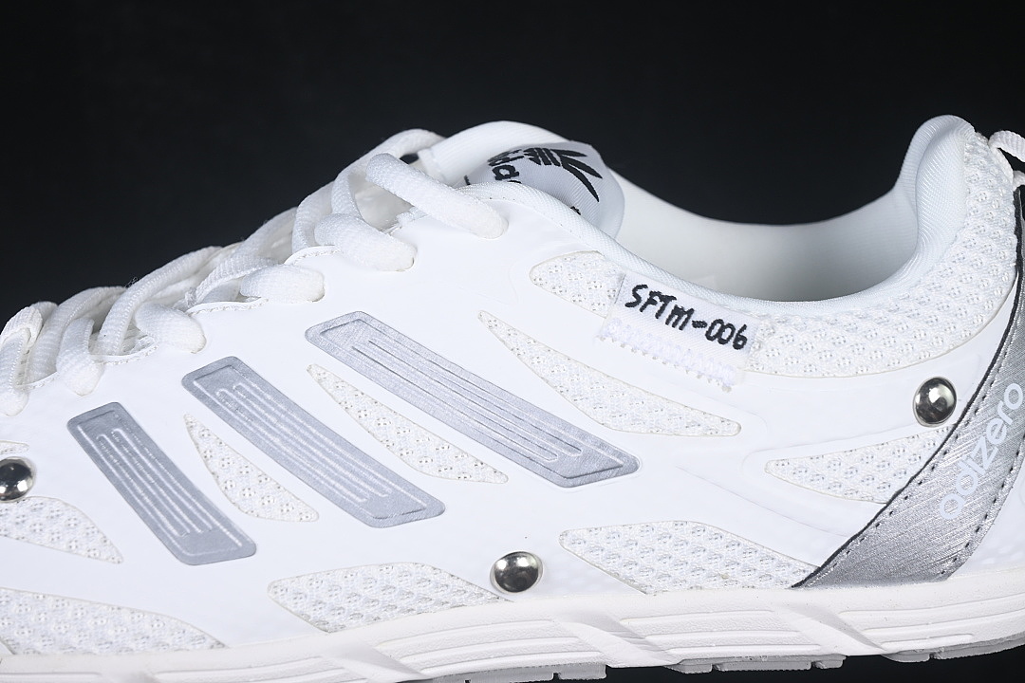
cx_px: 512
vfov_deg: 18.2
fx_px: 2135
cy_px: 342
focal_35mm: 75
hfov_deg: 27.0
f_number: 7.1
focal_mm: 50
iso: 160
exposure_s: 1/80
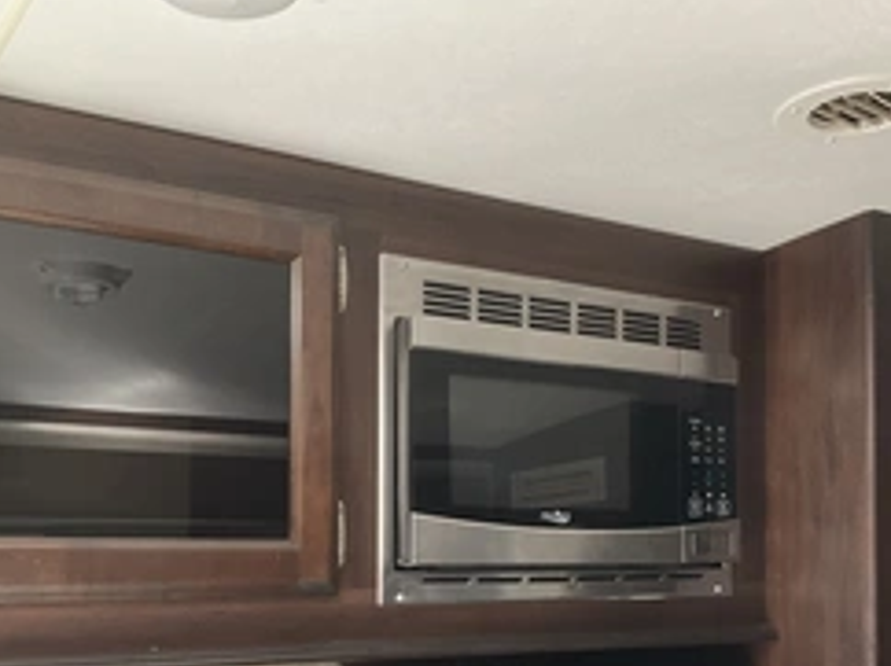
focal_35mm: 48
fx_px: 1234
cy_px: 508
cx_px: 545
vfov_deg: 29.7
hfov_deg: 39.5
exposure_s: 1/69
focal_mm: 3
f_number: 1.8
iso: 64
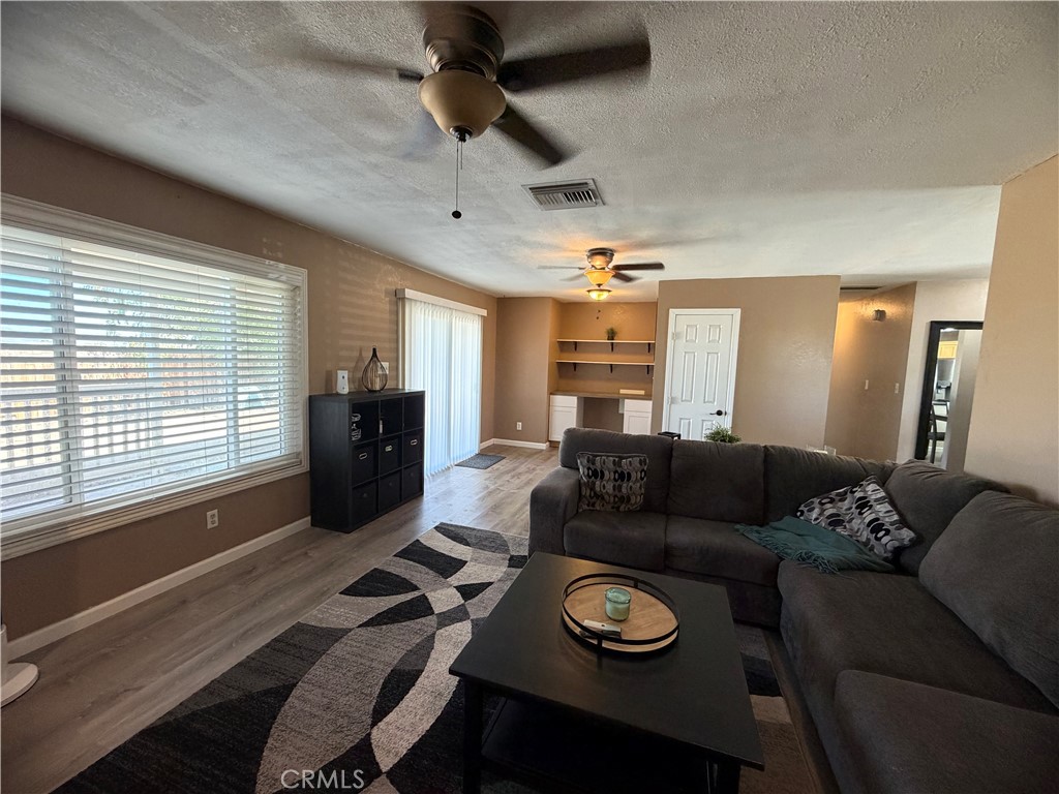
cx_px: 530
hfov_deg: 102.1
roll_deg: -1.6
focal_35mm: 14
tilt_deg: -5.6
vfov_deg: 85.7
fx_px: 428
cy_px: 397
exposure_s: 1/60
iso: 320
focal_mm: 2.22
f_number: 2.2
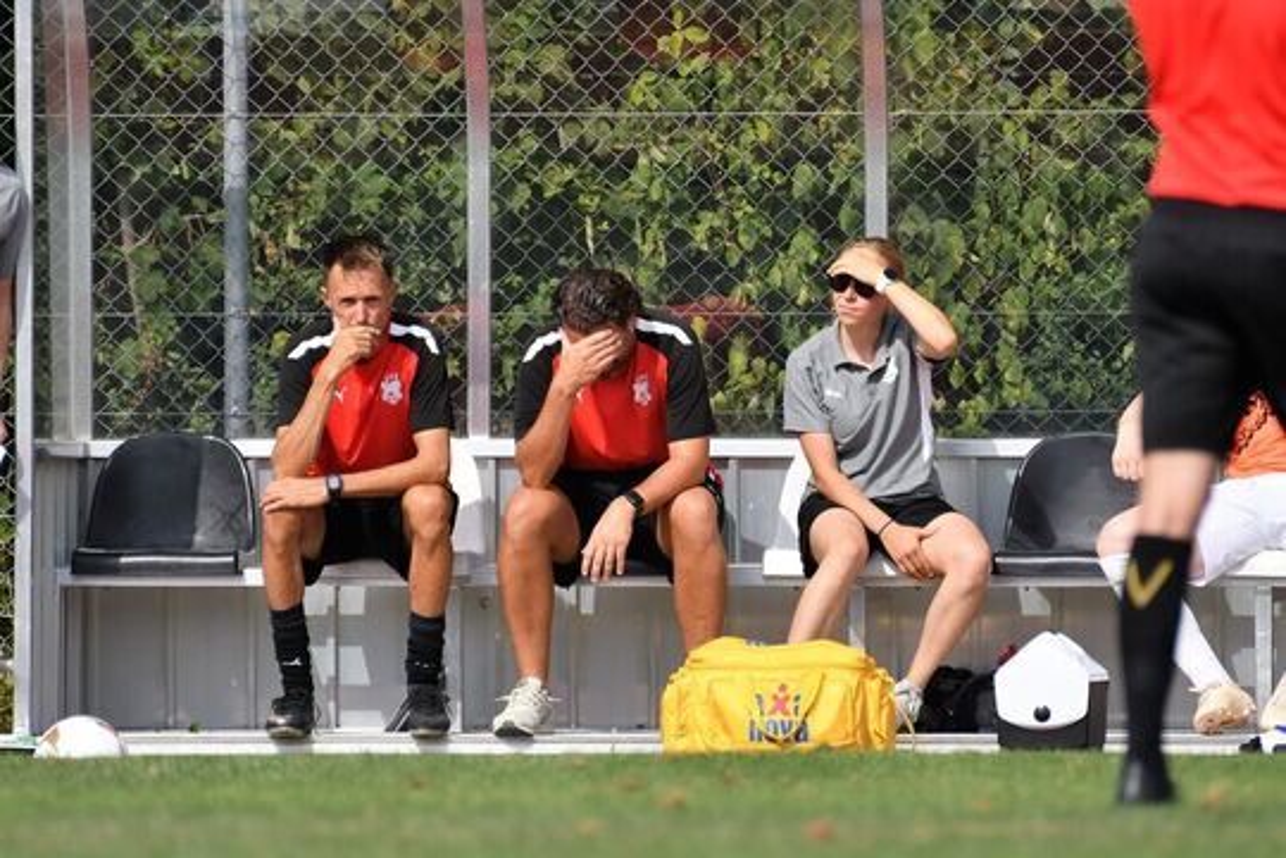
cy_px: 429
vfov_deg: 1.8
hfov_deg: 2.7
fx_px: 26790
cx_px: 643
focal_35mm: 750
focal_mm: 500
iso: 800
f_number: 5.6
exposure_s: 1/6000
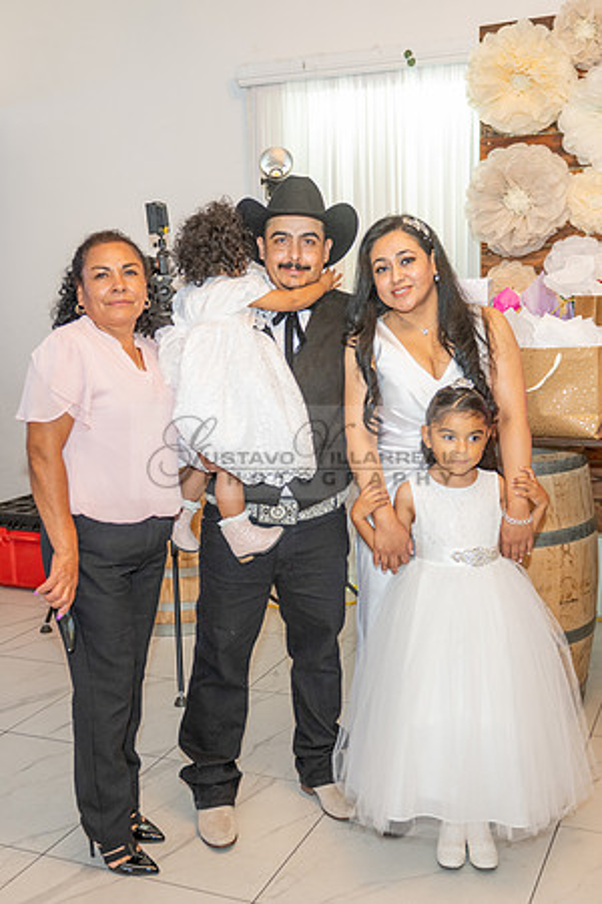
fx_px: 1053
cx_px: 277
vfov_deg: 46.4
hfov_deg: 31.9
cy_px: 452
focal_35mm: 42
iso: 800
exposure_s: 1/160
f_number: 3.2
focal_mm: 28
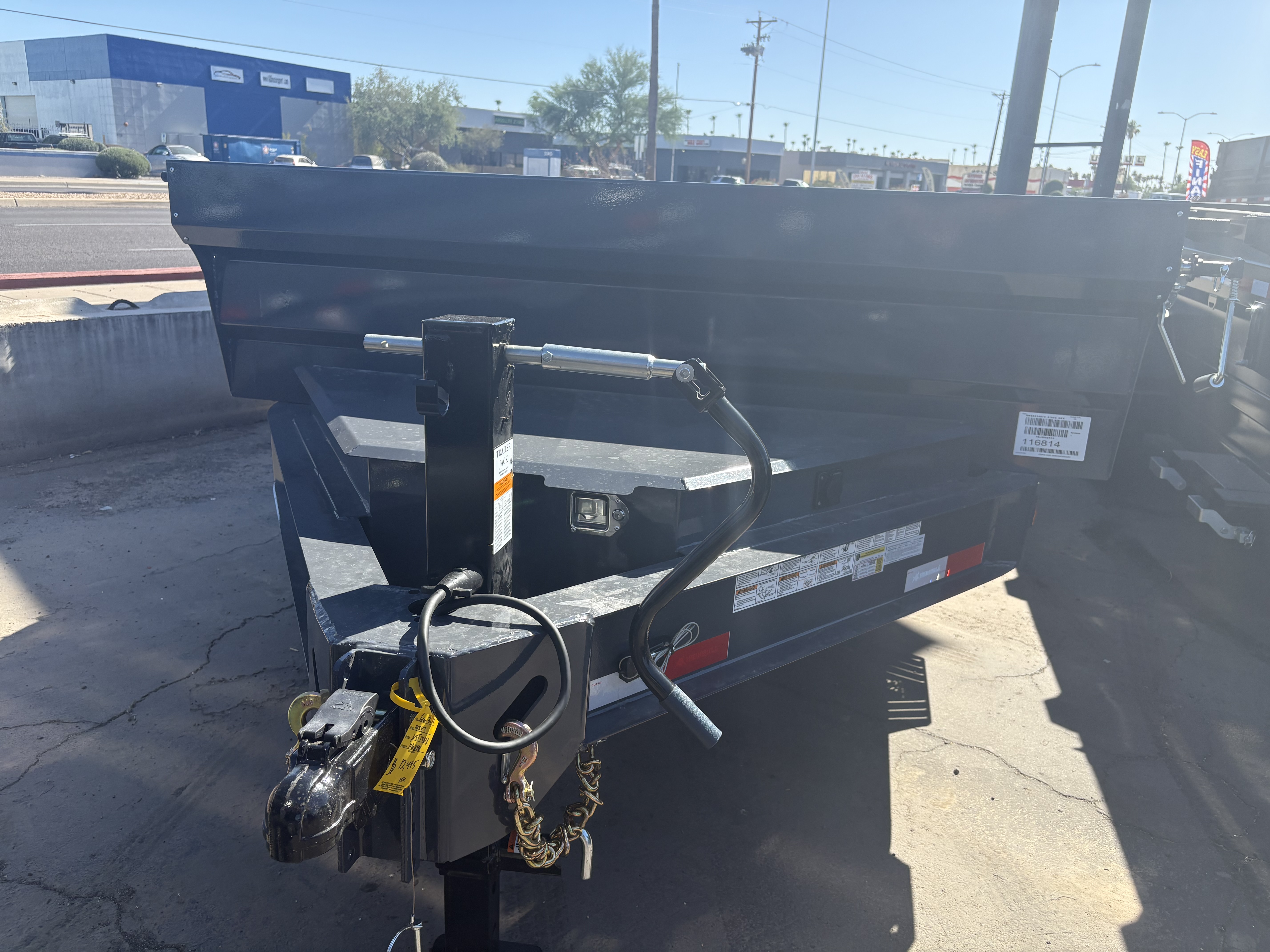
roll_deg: -2.7
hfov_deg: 67.3
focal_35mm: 26
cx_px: 635
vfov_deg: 53.1
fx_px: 954
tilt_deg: -17.9
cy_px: 476
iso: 50
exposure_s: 1/1311
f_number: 1.6
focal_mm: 5.96
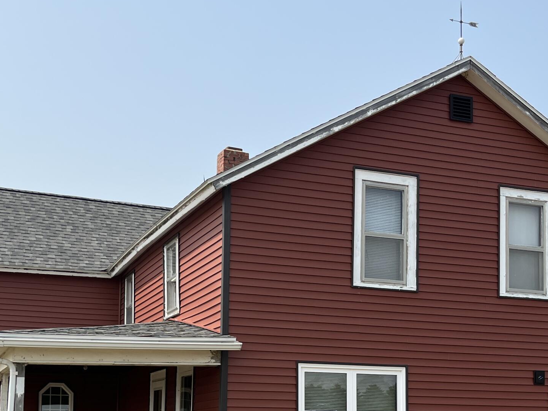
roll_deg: -0.5
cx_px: 263
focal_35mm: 54
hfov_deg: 35.5
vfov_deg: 26.2
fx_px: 855
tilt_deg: +4.6
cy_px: 368
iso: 50
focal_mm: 5.1
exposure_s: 1/3623
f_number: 1.6
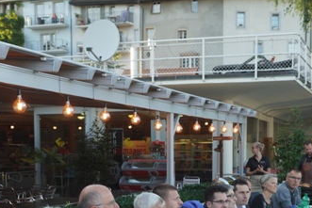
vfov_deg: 18.1
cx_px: 181
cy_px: 240
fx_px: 624
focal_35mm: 72
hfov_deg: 28.0
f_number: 4
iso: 100
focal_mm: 30
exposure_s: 1/60
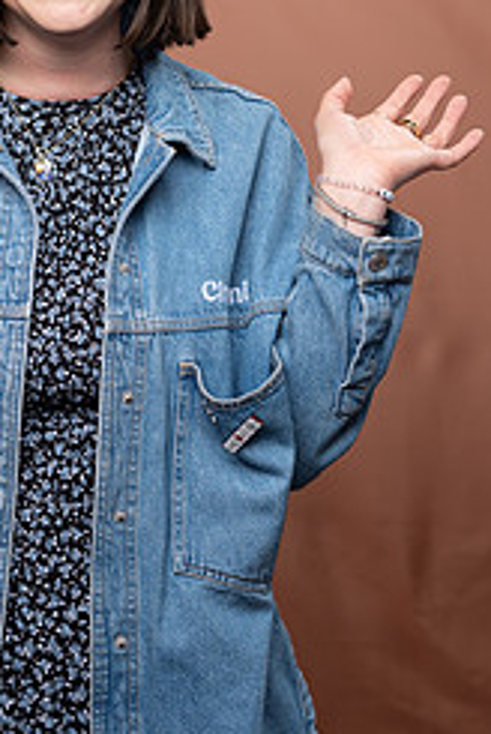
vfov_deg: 20.4
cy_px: 165
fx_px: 2020
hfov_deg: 13.8
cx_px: 96
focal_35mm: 99
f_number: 4
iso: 320
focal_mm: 54
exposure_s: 1/160
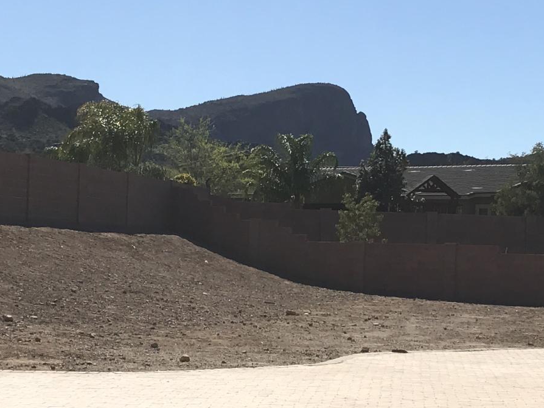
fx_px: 1477
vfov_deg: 15.7
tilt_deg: +1.4
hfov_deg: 20.8
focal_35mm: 94
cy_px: 216
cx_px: 375
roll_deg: -1.2
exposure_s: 1/4566
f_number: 1.8
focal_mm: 3.99
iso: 20
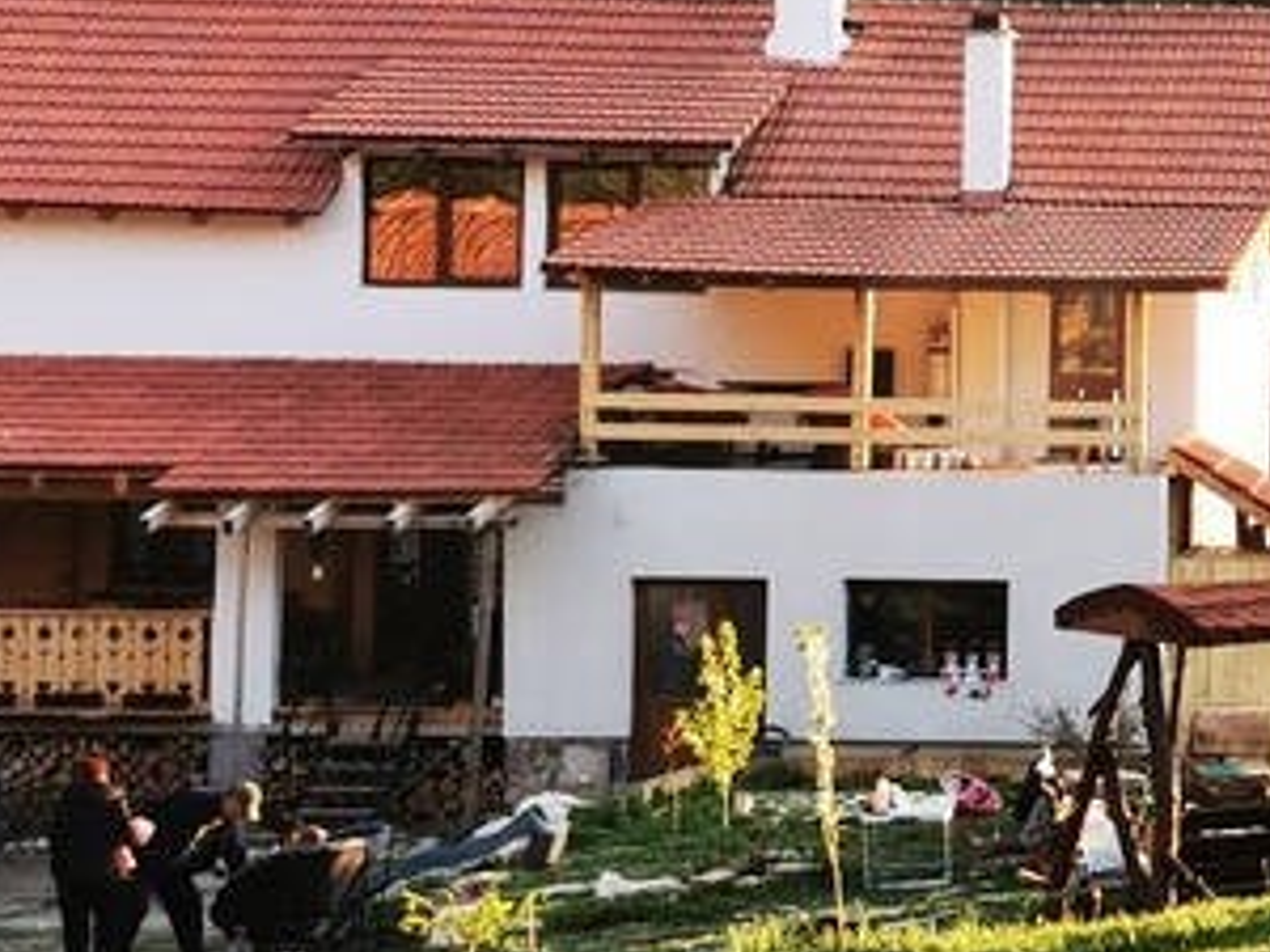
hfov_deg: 17.9
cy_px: 385
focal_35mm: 99
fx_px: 3632
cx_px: 1867
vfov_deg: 14.9
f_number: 1.6
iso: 50
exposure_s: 1/376
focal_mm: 5.56
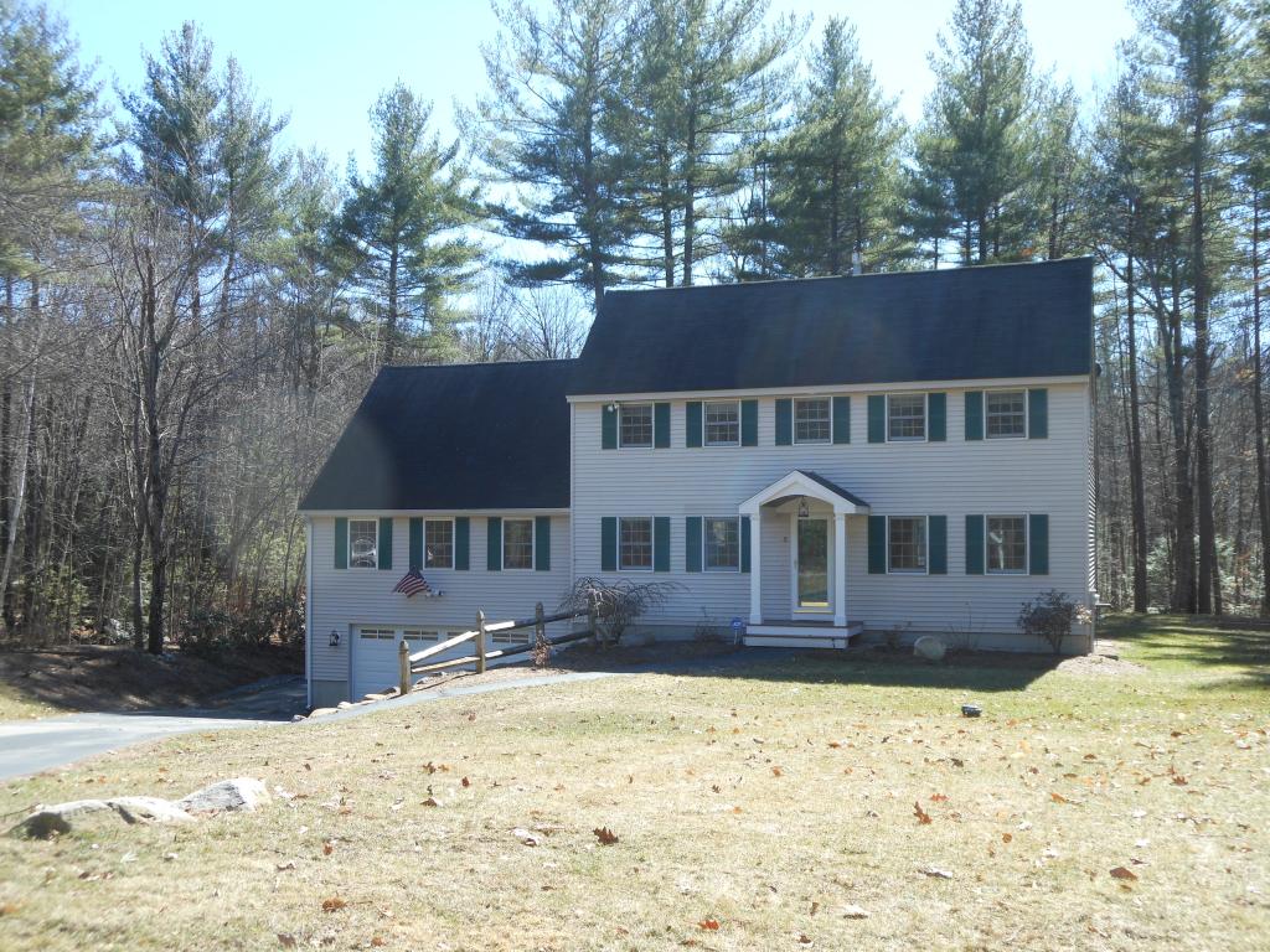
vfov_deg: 37.7
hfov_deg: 49.0
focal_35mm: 38
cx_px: 635
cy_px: 476
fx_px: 1394
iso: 80
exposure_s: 1/250
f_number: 3.6
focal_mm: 6.8
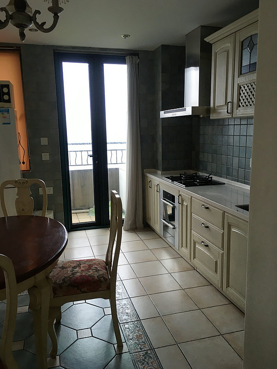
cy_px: 184
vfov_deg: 61.7
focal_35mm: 29
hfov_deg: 48.2
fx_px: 309
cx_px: 138
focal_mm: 4.15
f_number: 2.2
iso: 25
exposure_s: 1/33
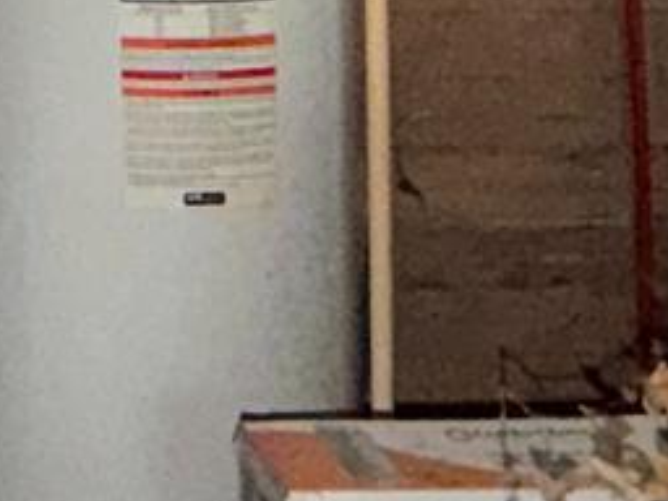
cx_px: -394
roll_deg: +1.1
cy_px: -522
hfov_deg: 15.8
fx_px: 2161
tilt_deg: -0.5
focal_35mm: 112
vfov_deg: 11.8
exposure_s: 1/30
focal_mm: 2.22
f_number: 2.2
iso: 250
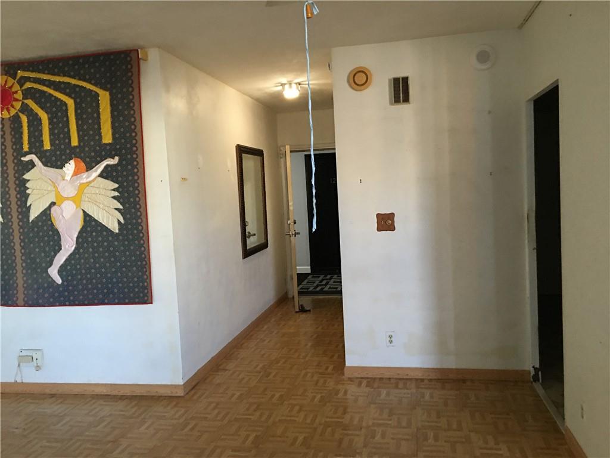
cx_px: 305
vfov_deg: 48.2
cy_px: 229
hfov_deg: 61.7
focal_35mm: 29
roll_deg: +3.5
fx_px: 511
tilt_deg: -5.2
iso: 50
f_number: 2.2
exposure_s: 1/4
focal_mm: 4.15
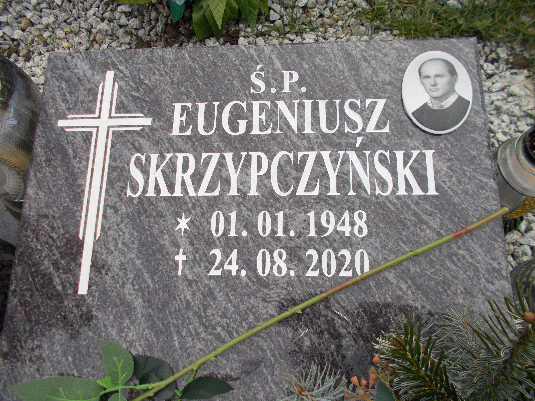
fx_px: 402
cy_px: 200
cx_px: 268
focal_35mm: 26
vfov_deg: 53.1
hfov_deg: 67.3
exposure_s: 1/250
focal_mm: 4.6
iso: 80
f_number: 3.2
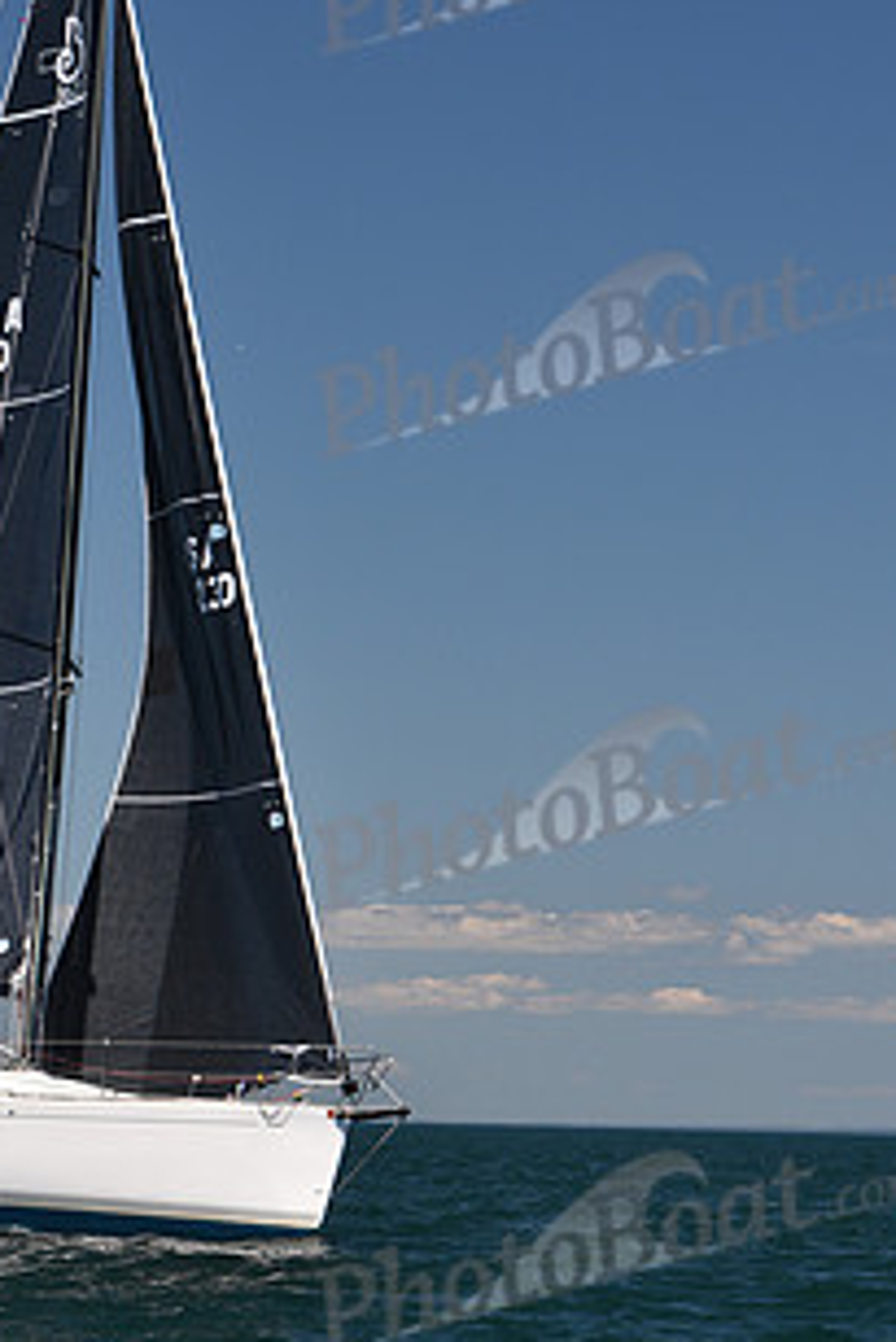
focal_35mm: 189
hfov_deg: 7.3
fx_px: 7048
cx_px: 90
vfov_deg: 10.9
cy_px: 634
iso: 250
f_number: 5.6
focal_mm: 100
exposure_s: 1/800
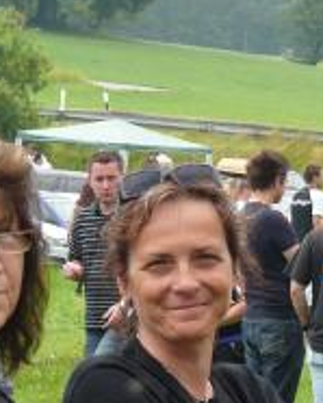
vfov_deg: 5.6
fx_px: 4119
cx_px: 312
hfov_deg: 4.5
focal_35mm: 345
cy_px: 372
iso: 100
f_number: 4
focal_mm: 19.8
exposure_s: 1/200
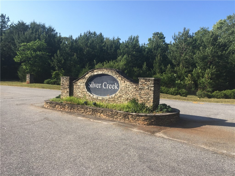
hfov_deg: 61.7
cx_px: 118
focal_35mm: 29
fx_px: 197
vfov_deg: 48.2
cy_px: 88
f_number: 2.2
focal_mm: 4.15
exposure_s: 1/1236
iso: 32
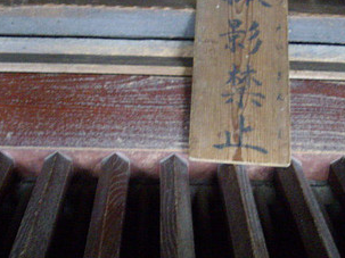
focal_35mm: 55
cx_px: 204
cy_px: 123
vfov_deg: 26.5
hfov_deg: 34.9
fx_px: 548
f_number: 2.8
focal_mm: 6.2
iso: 400
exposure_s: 1/5
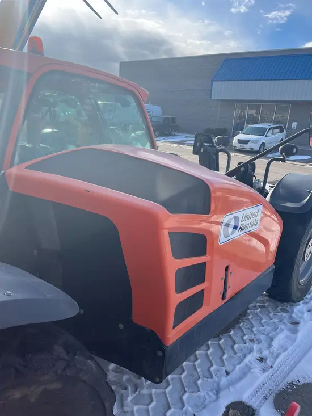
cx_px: 156
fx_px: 312
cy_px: 208
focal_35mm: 26
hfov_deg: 53.1
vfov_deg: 67.3
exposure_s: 1/1558
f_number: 1.6
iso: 50
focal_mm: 5.1
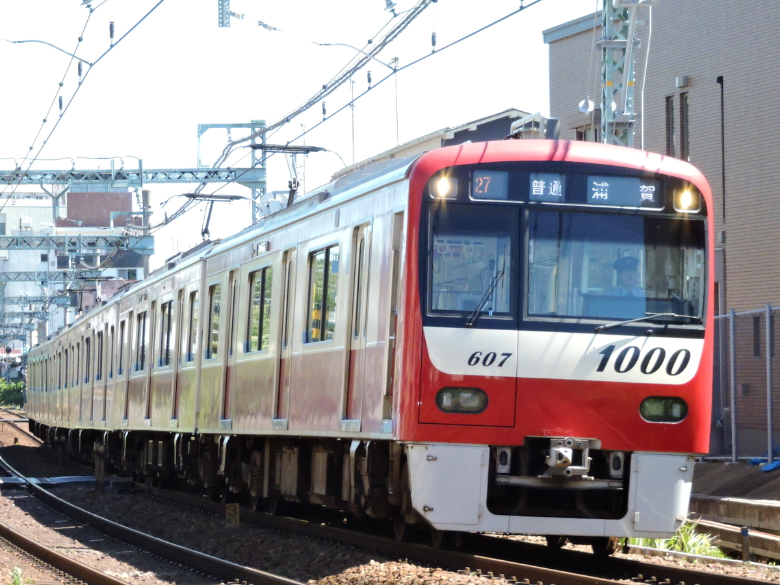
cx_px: 390
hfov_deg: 11.6
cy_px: 292
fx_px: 3831
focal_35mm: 170
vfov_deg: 8.7
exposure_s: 1/1600
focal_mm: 30.5
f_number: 5.2
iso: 1600
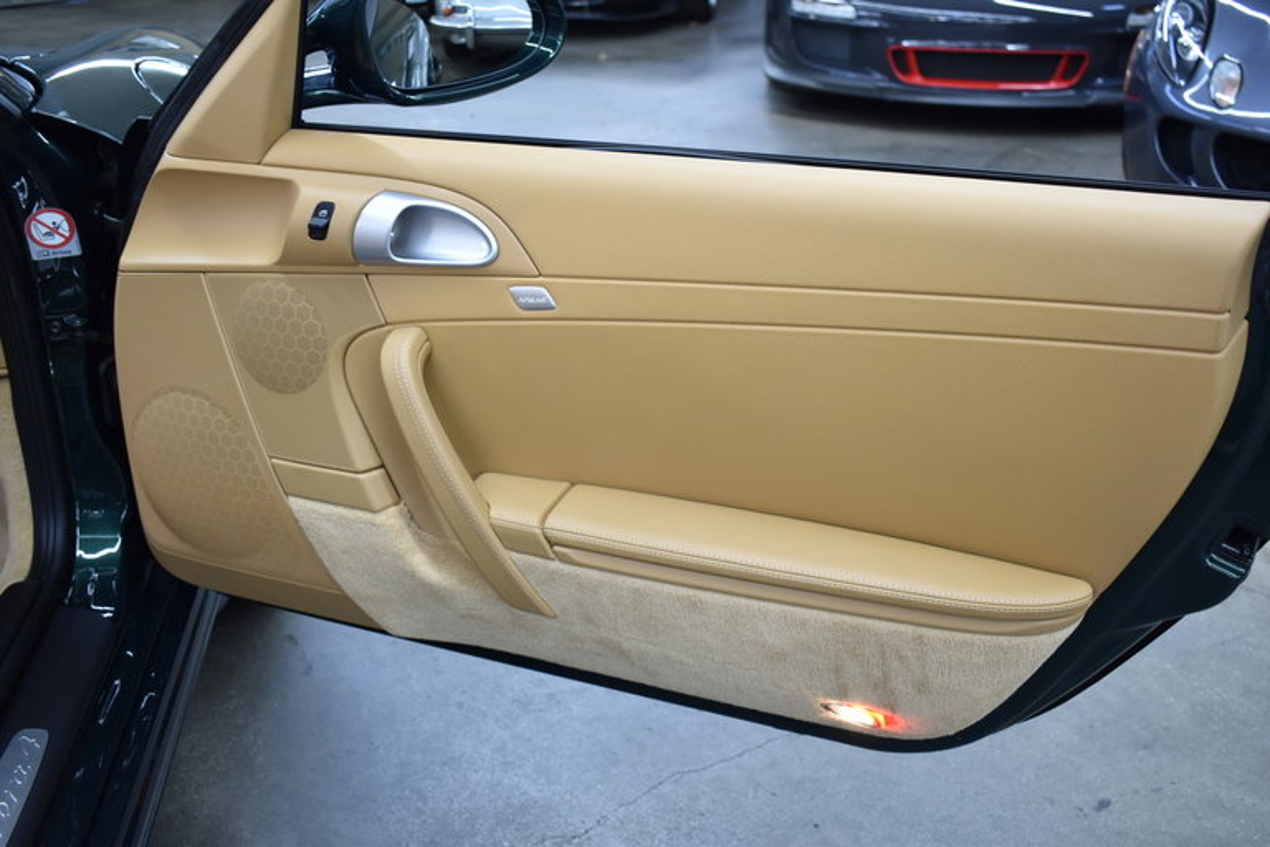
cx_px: 635
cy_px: 424
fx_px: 1376
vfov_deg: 34.2
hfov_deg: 49.6
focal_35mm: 39
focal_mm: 26
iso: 800
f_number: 4
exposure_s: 1/40
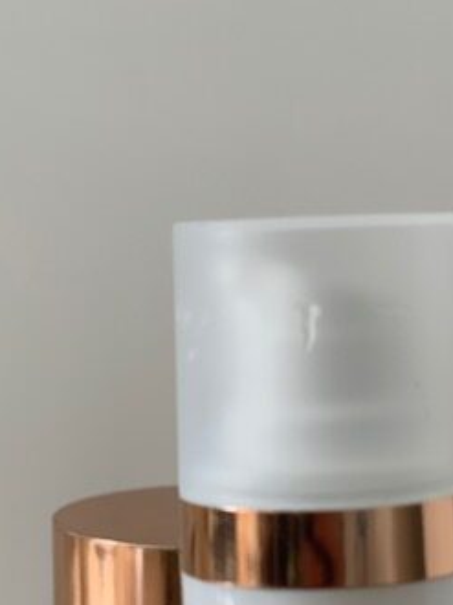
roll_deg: +0.1
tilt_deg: -11.2
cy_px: 583
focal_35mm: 101
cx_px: 319
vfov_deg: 19.0
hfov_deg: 14.6
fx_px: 1765
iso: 32
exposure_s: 1/122
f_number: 2.4
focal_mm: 6
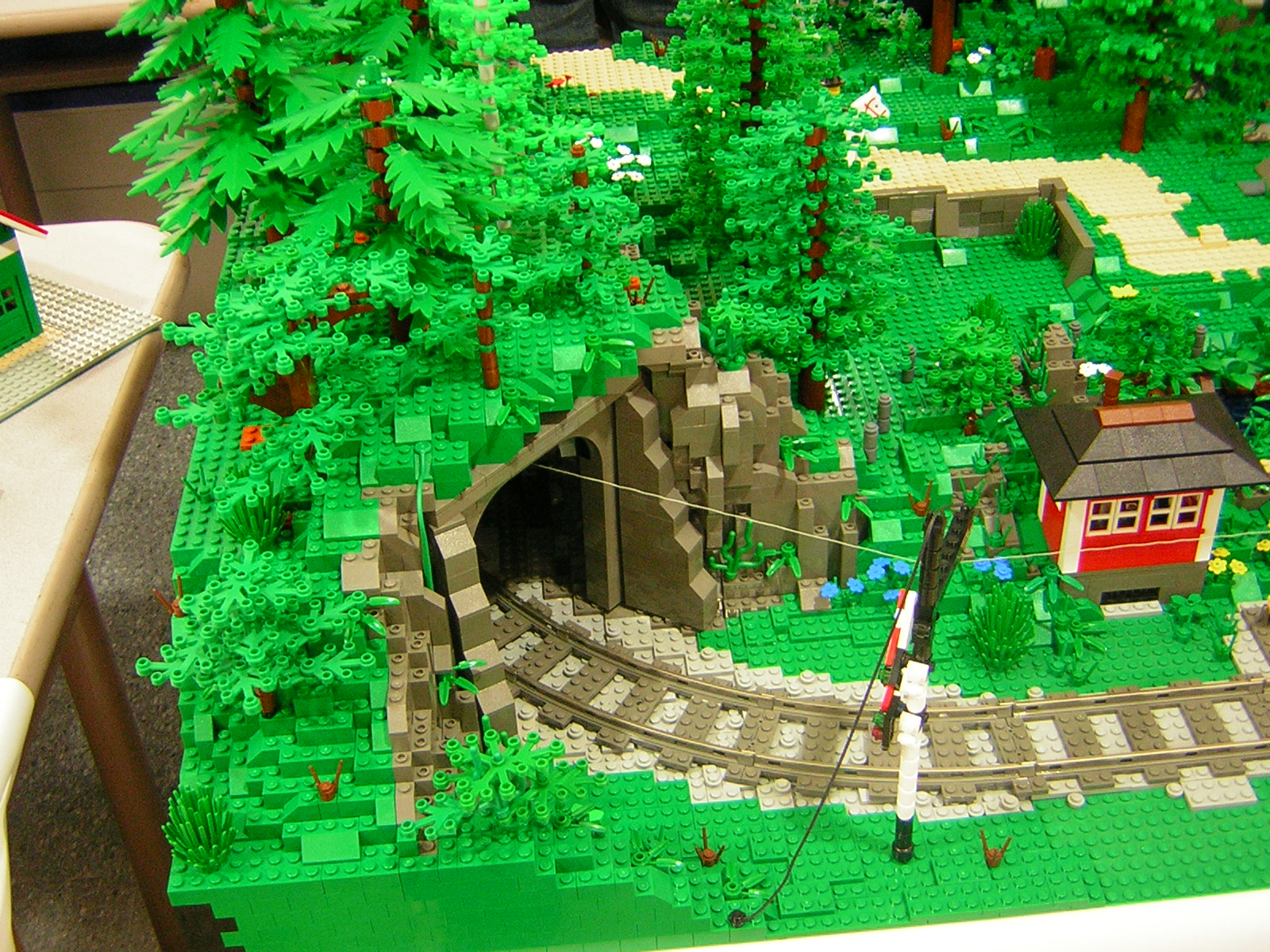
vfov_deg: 33.6
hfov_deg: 43.9
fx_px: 1578
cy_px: 476
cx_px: 635
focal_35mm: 43
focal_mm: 5.6
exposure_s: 1/5.7
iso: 101
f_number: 2.8
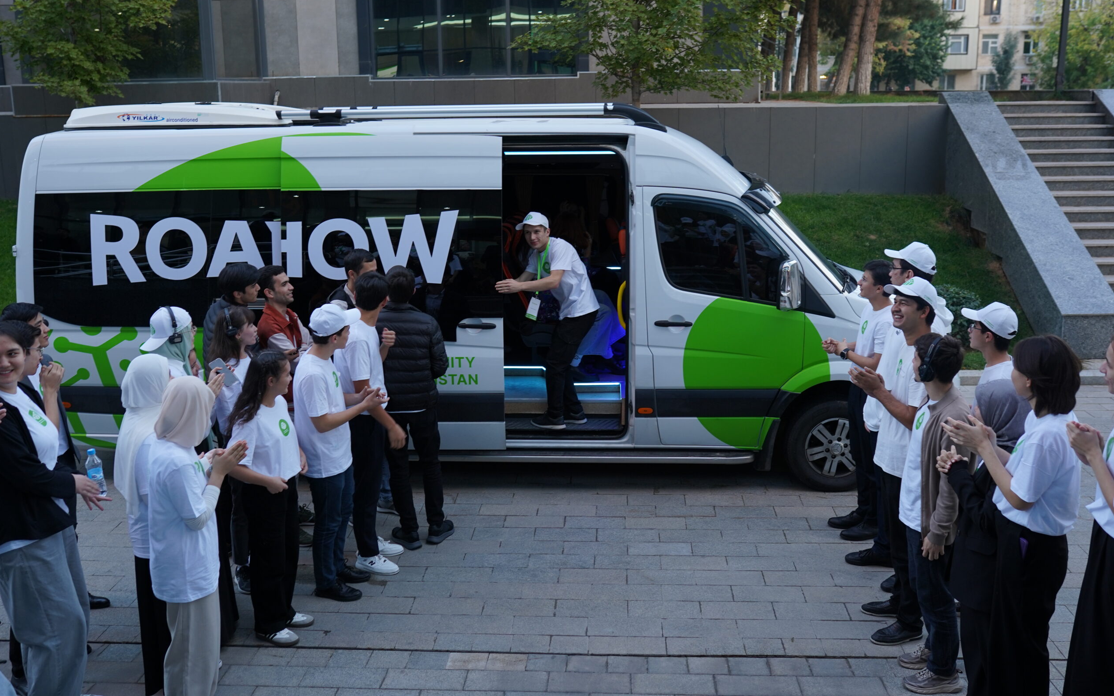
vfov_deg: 35.3
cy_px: 330
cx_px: 552
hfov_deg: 54.0
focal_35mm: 36
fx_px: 1093
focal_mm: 35
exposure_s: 1/125
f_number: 3.5
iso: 400
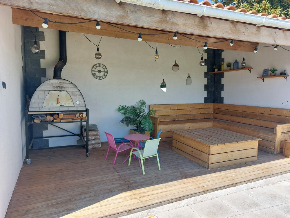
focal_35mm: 25
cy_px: 109
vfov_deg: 54.9
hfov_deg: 69.4
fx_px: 209
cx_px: 145
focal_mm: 5.23
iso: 25
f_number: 1.8
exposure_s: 1/278
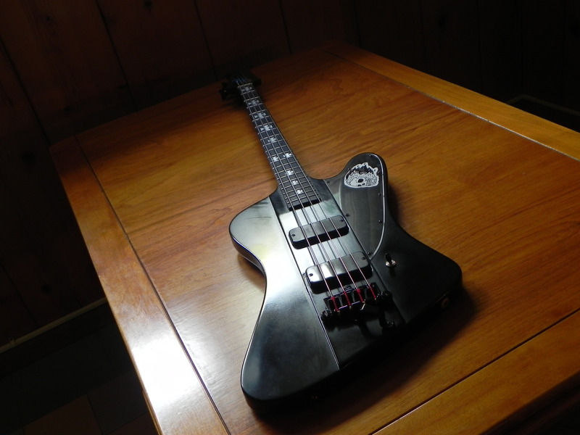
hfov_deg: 50.1
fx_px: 620
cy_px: 218
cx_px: 290
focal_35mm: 37
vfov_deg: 38.7
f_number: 3.2
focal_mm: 6.6
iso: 247
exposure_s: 1/30
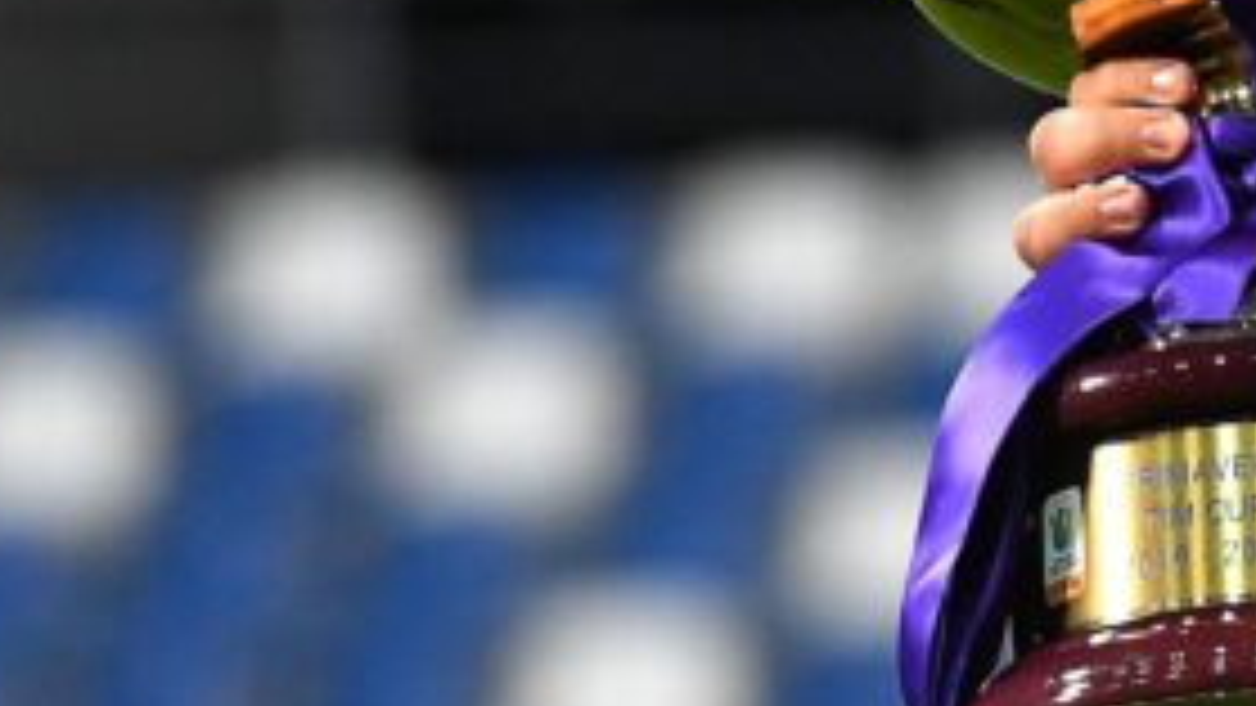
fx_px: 38470
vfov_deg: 1.1
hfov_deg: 1.9
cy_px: -187
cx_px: 1949
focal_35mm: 1155
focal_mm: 200
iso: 2500
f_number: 5
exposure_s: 1/1000
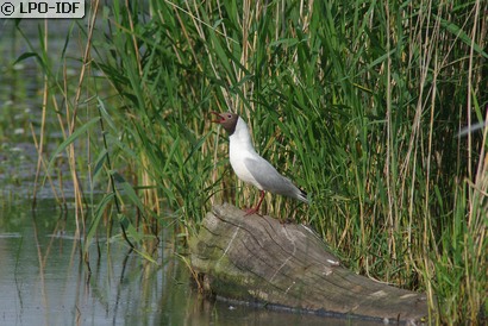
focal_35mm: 1200
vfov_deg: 1.1
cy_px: 163
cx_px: 244
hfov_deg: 1.7
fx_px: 16278
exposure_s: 1/350
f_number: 8
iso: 200
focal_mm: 800
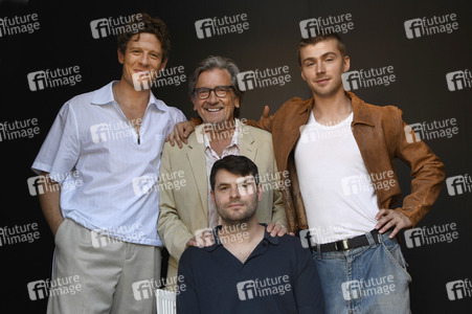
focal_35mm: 34
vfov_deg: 38.8
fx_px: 445
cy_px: 157
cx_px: 236
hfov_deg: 55.8
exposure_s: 1/250
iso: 640
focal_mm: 34
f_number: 4.5
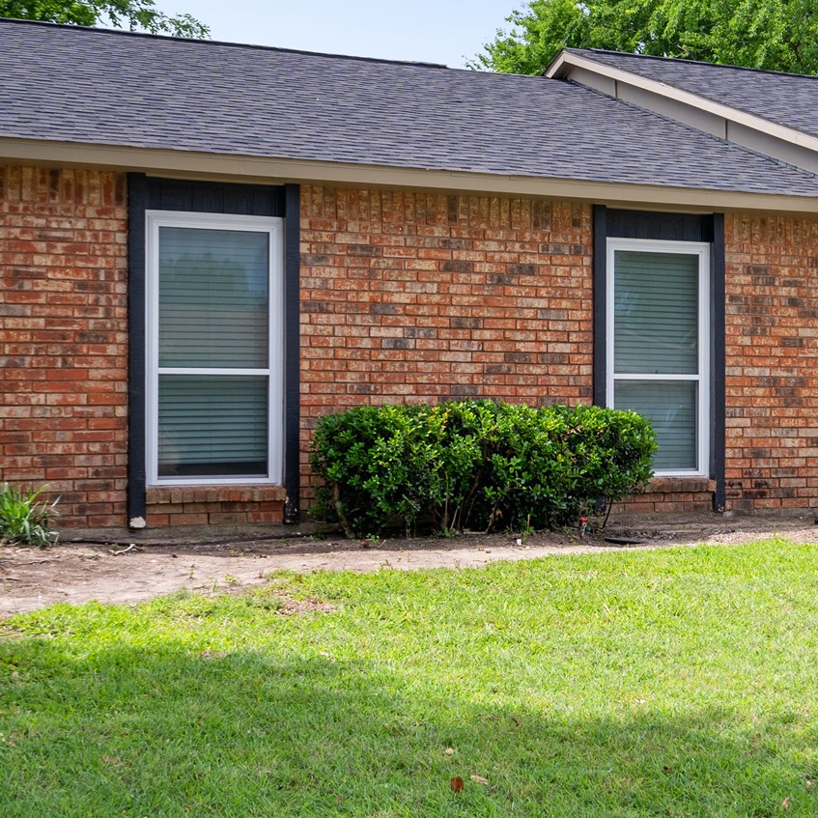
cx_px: 717
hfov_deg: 27.3
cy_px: 446
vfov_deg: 28.1
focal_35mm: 61
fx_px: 1631
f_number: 7.1
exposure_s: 1/125
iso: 800
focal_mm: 28
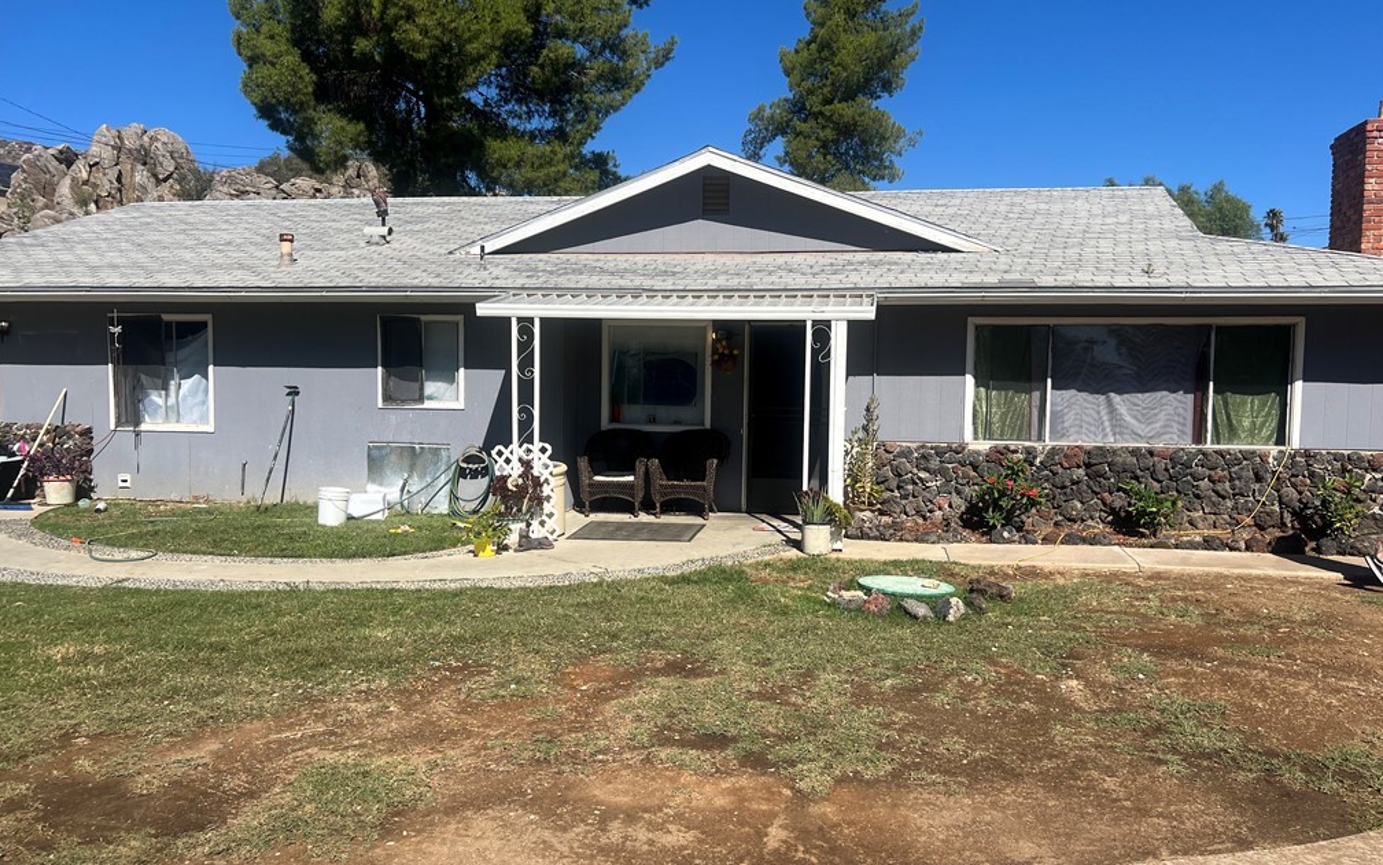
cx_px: 689
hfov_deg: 66.5
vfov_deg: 44.5
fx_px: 1055
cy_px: 471
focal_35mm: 28
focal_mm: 5.7
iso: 50
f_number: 1.5
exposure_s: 1/5882
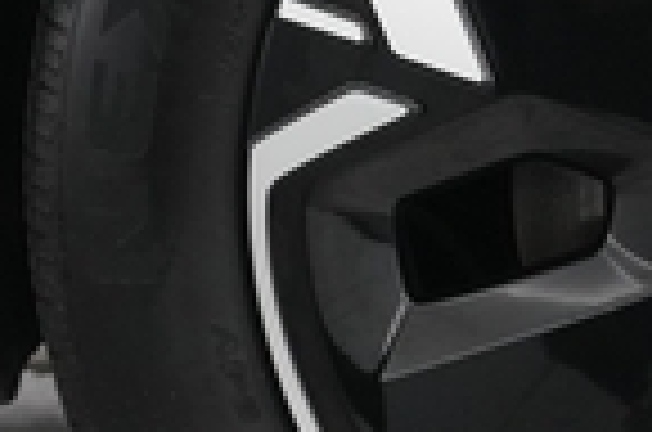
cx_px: 886
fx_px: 2241
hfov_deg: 15.6
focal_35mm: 124
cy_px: 225
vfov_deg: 11.0
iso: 4000
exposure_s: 1/160
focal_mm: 28
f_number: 4
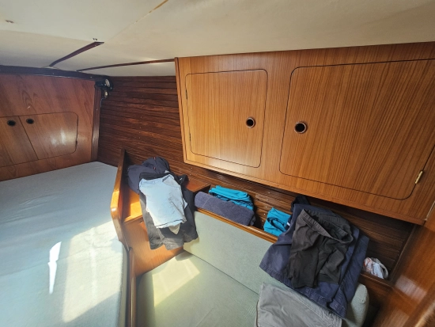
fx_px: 163
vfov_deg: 90.0
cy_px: 164
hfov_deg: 106.2
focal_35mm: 13
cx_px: 218
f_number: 2.2
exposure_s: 1/70.8
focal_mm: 2.2
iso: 80
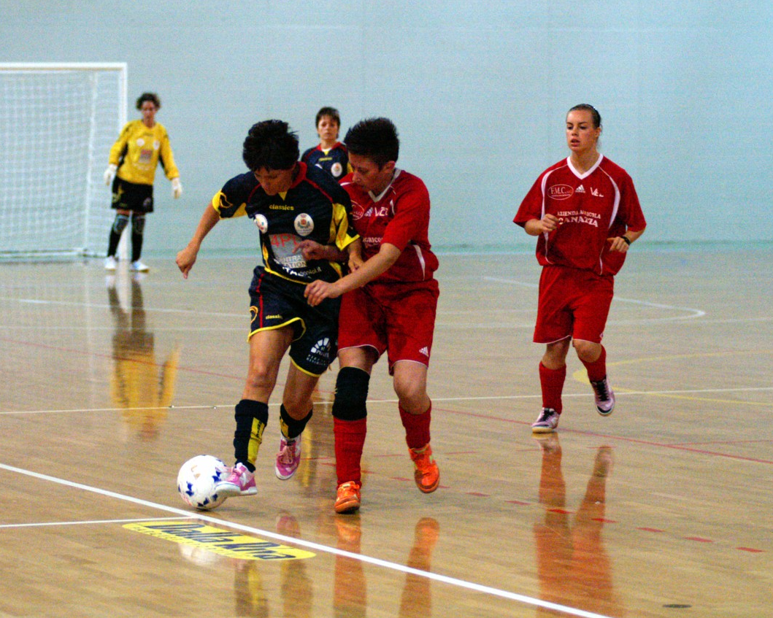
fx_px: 3889
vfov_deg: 9.1
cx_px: 361
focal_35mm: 170
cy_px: 308
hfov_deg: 11.4
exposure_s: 1/500
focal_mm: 100
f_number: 2.8
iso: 3200
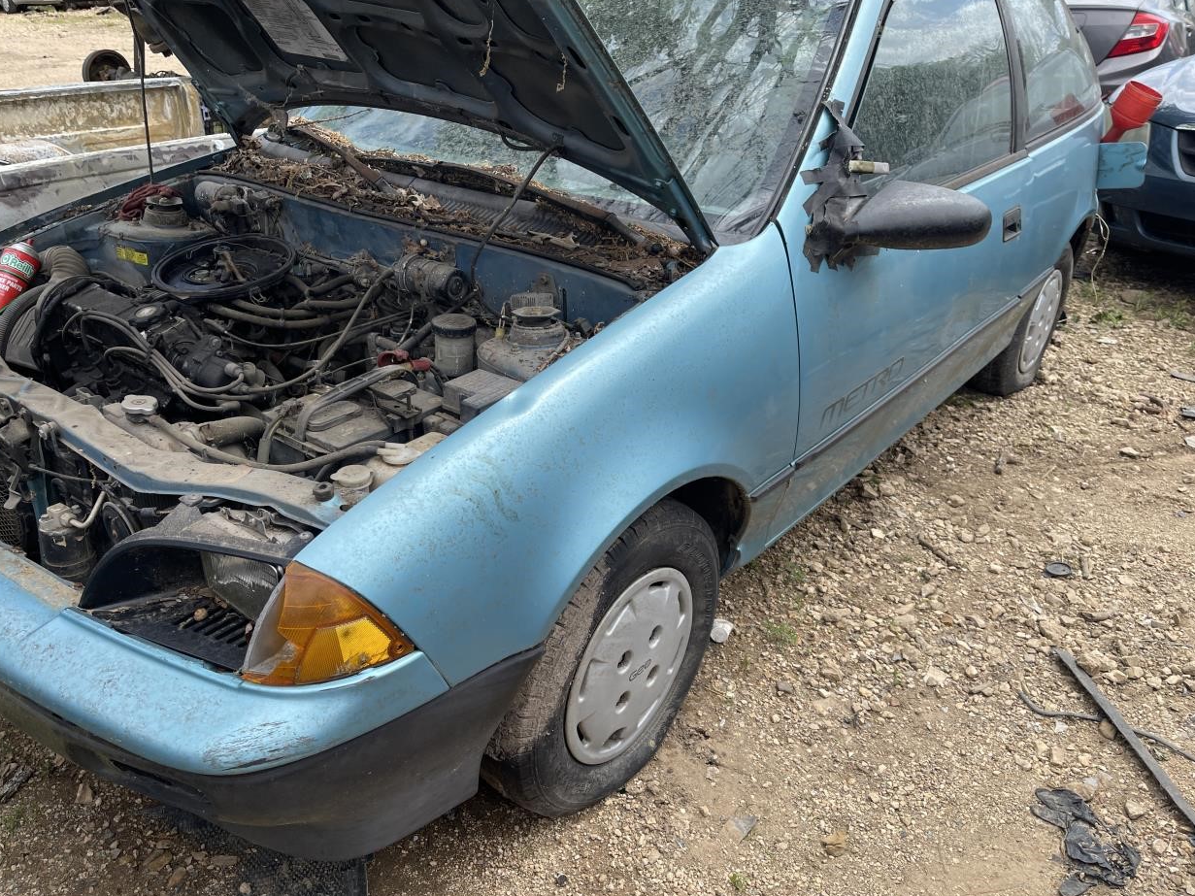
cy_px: 458
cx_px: 580
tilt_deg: -22.4
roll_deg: -0.2
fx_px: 897
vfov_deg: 53.1
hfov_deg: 67.3
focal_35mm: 26
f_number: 1.6
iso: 32
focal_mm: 5.1
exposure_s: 1/1493
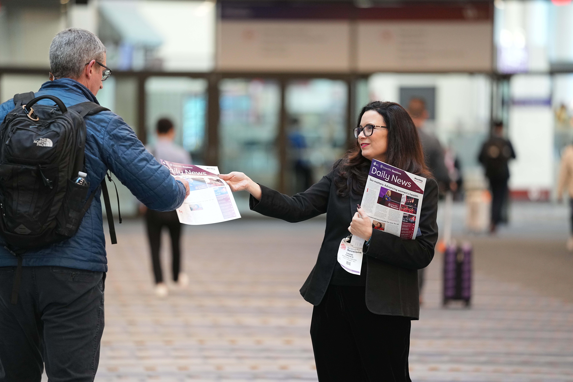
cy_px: 191
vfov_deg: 6.9
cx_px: 286
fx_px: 3183
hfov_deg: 10.3
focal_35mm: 200
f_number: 2.8
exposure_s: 1/125
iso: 1600
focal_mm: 200
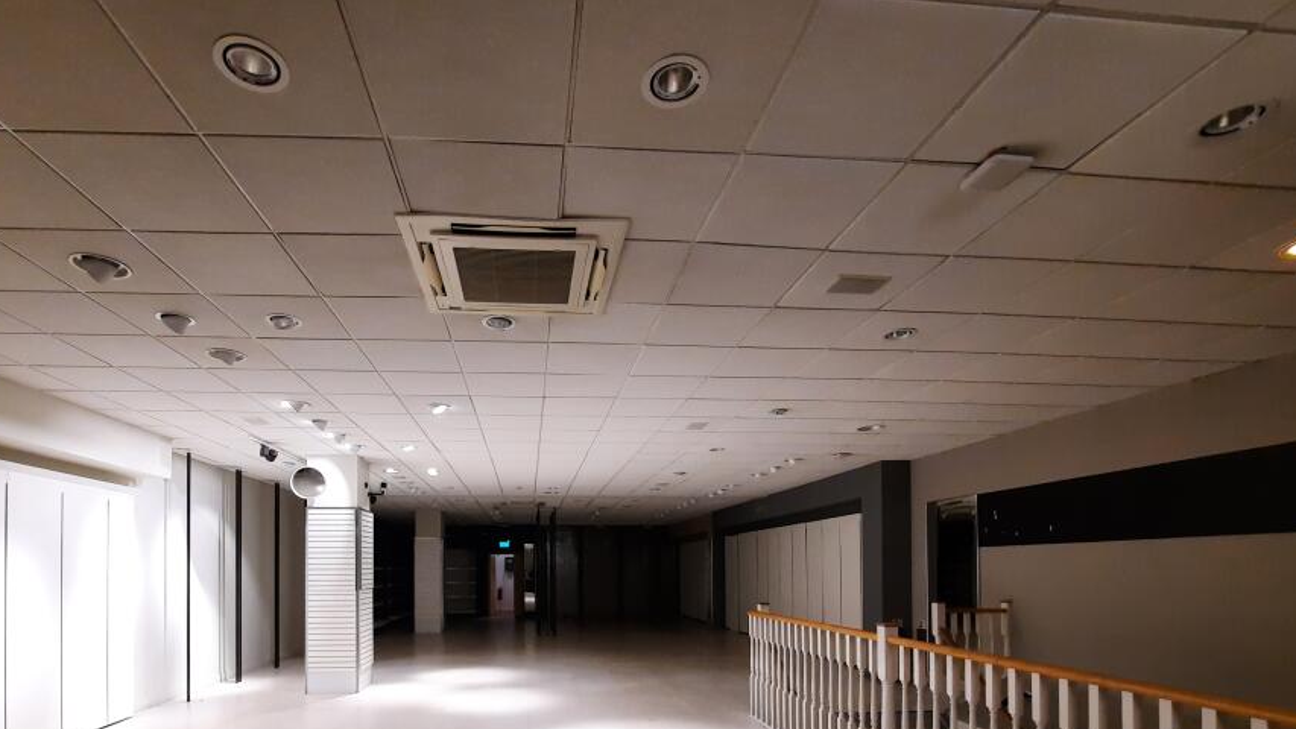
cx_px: 564
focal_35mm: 17
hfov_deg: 95.4
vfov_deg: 60.0
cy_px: 557
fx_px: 584
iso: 100
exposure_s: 1/50
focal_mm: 1.74
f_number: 2.2
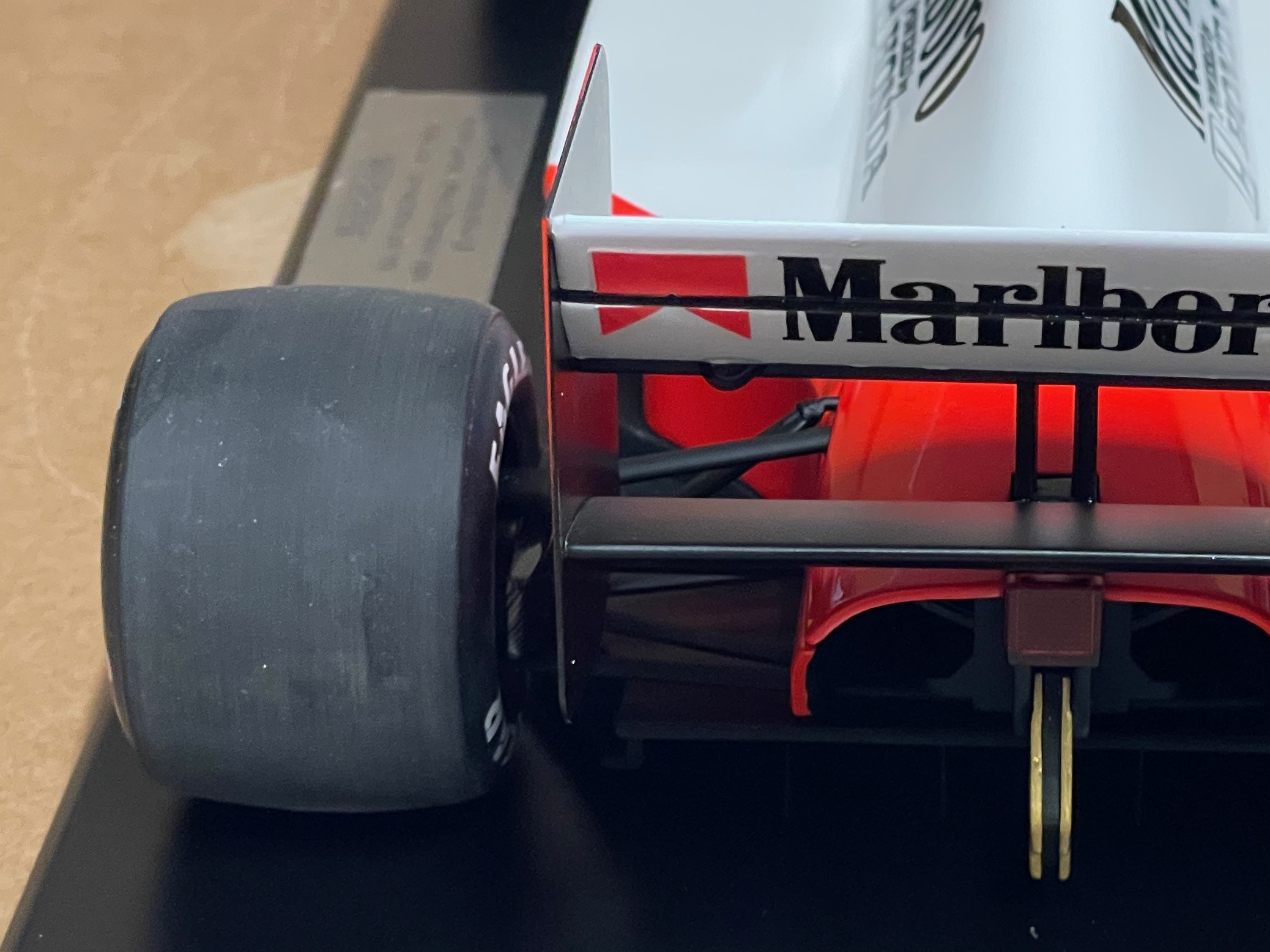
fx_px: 3706
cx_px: 1032
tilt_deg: -26.3
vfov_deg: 14.6
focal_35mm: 101
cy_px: 446
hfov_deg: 19.2
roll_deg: -1.8
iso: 640
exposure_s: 1/50
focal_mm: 6
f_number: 2
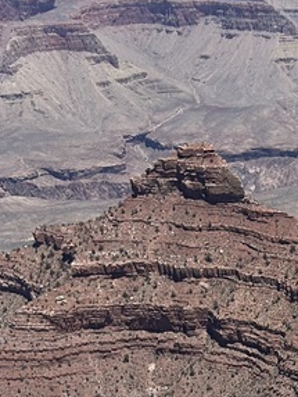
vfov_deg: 19.0
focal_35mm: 93
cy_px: 562
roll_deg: +0.7
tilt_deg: -32.5
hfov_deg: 14.4
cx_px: 496
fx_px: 1066
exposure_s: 1/8000
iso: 50
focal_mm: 5.7
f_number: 1.5
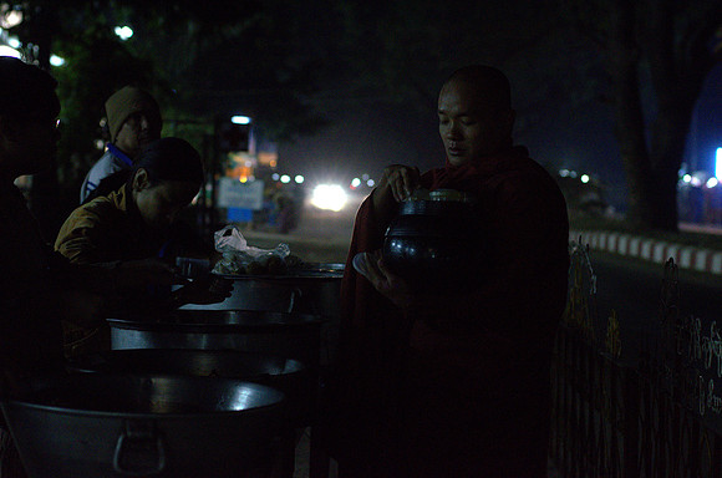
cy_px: 239
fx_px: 1501
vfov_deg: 18.1
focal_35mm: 75
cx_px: 361
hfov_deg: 27.0
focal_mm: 50
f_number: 3.5
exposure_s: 1/50
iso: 1600
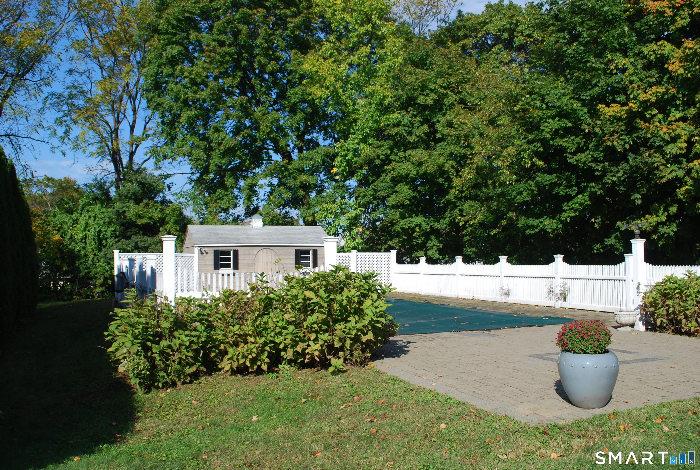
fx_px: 643
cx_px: 350
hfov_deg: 57.1
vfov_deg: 40.1
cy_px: 235
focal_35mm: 33
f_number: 8
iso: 100
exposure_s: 1/250
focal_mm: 22
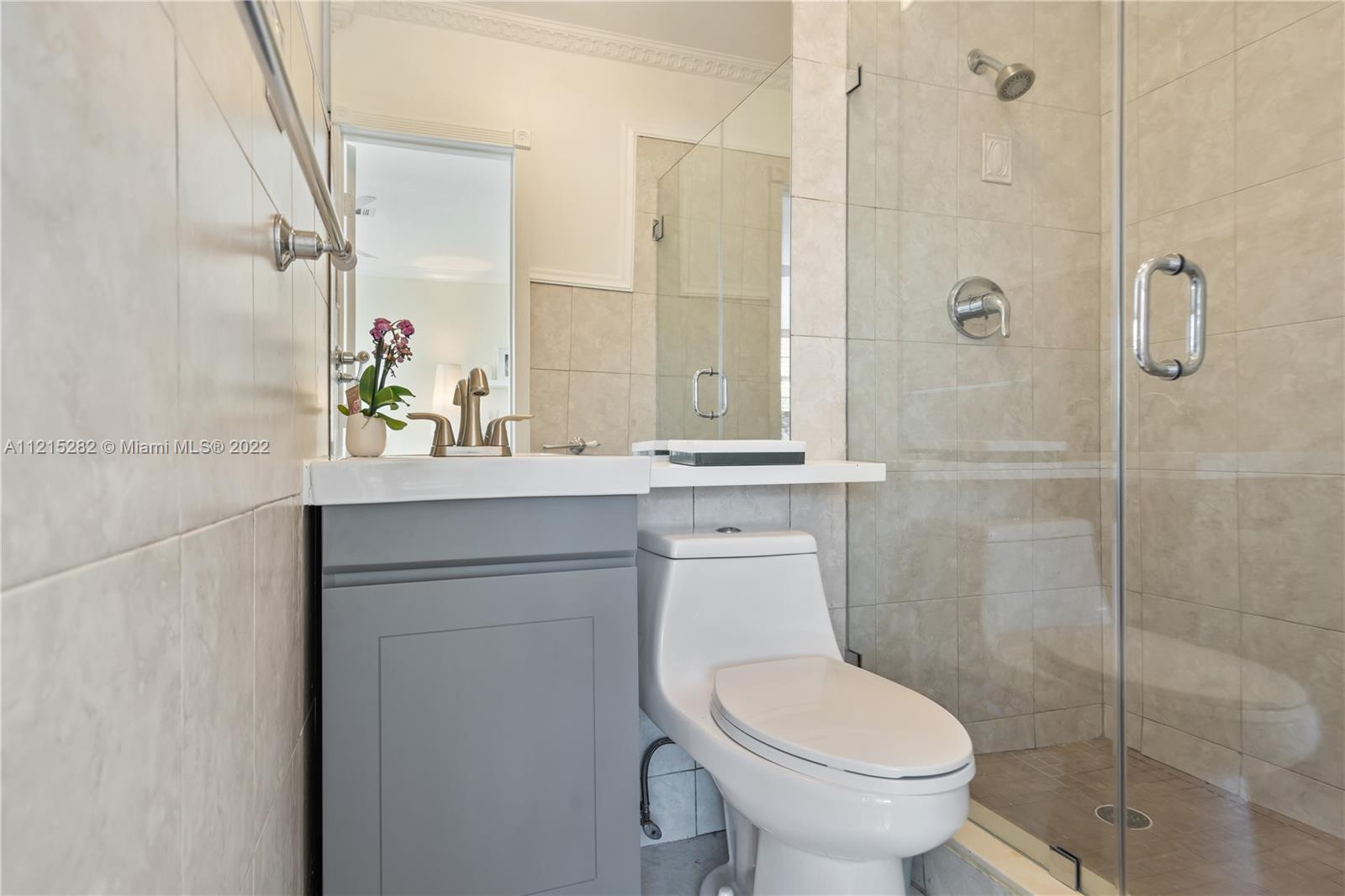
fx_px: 710
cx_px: 672
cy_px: 448
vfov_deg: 64.5
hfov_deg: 86.9
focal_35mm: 19
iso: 640
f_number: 8
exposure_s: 1/1.67
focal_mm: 19
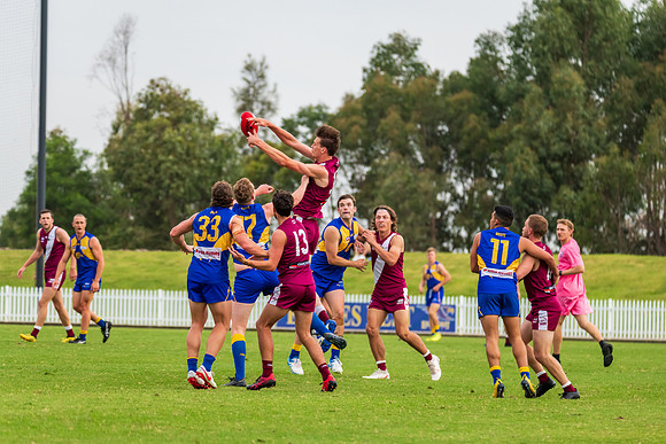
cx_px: 333
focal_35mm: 260
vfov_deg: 5.3
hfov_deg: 7.9
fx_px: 4811
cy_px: 222
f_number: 6.3
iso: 1000
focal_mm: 260
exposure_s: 1/1250
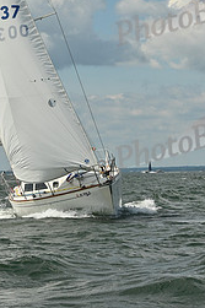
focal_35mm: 162
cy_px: -32
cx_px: 52
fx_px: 1386
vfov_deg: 12.5
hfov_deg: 8.5
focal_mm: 70
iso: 250
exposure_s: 1/1250
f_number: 10
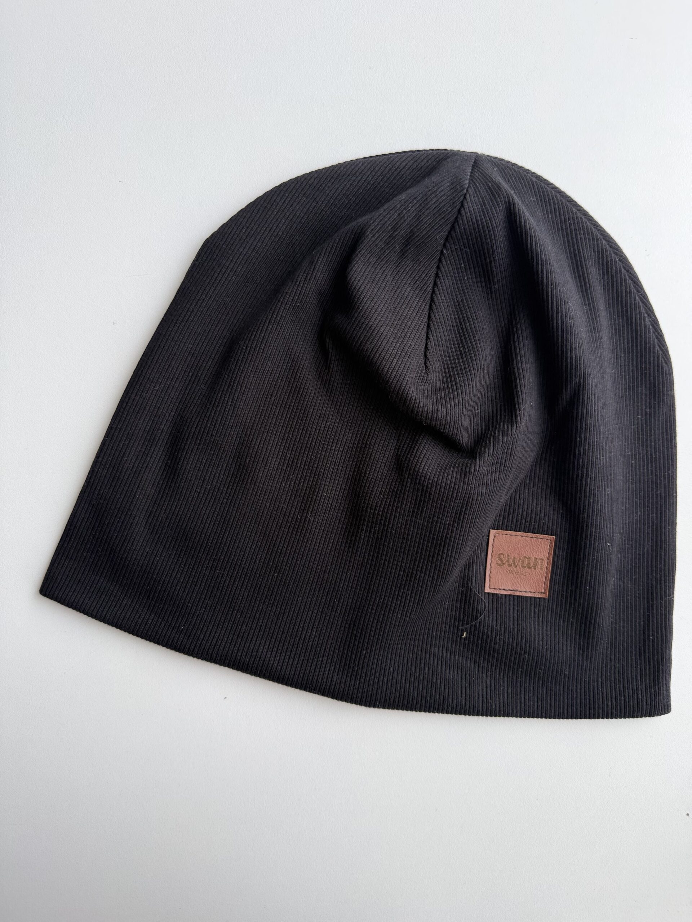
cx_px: 346
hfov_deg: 56.8
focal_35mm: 24
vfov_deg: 71.6
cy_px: 461
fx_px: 640
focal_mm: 6.76
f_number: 1.78
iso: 64
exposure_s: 1/121
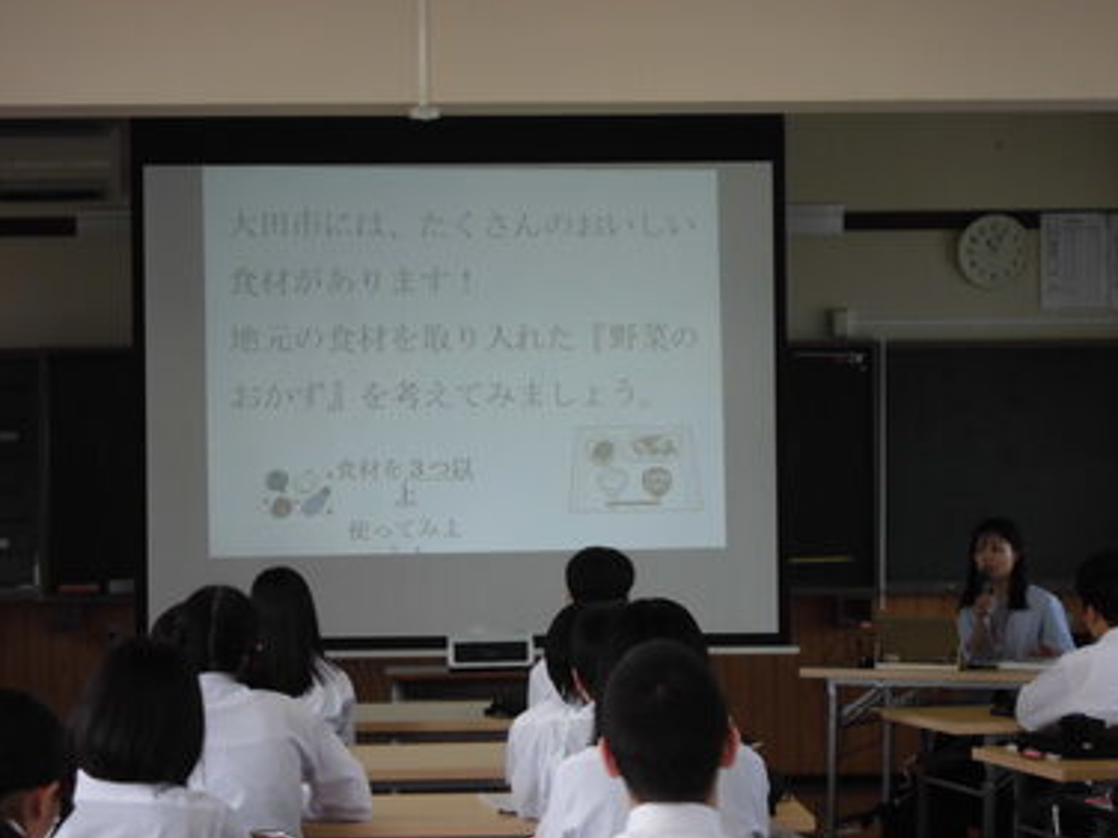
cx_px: 586
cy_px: 437
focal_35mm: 100
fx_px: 3230
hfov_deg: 19.6
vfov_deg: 14.8
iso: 200
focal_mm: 16.9
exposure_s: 1/60
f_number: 4.7
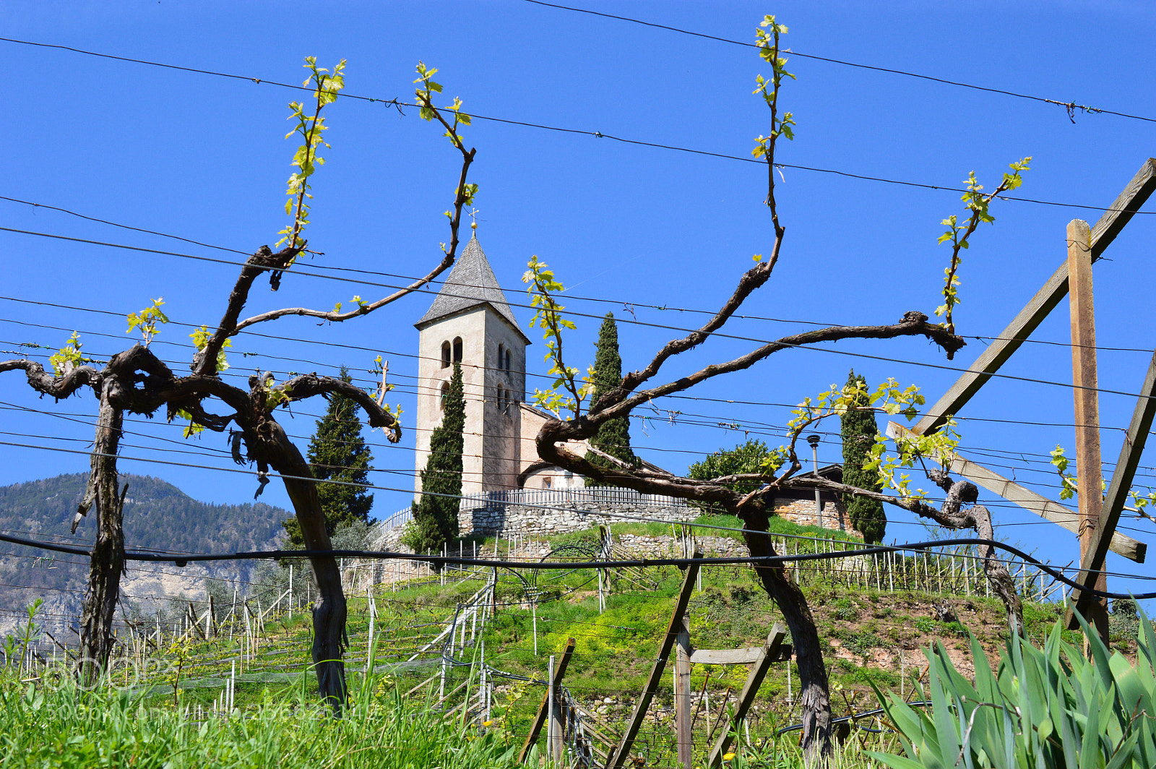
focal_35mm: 60
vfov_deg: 22.6
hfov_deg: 33.4
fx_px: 1925
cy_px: 384
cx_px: 578
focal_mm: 40
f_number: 11
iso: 400
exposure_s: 1/500
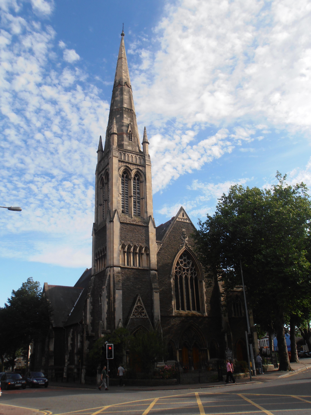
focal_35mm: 37
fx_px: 443
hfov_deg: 38.7
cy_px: 208
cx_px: 156
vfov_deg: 50.1
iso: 80
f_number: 9.9
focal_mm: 6.61
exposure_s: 1/125
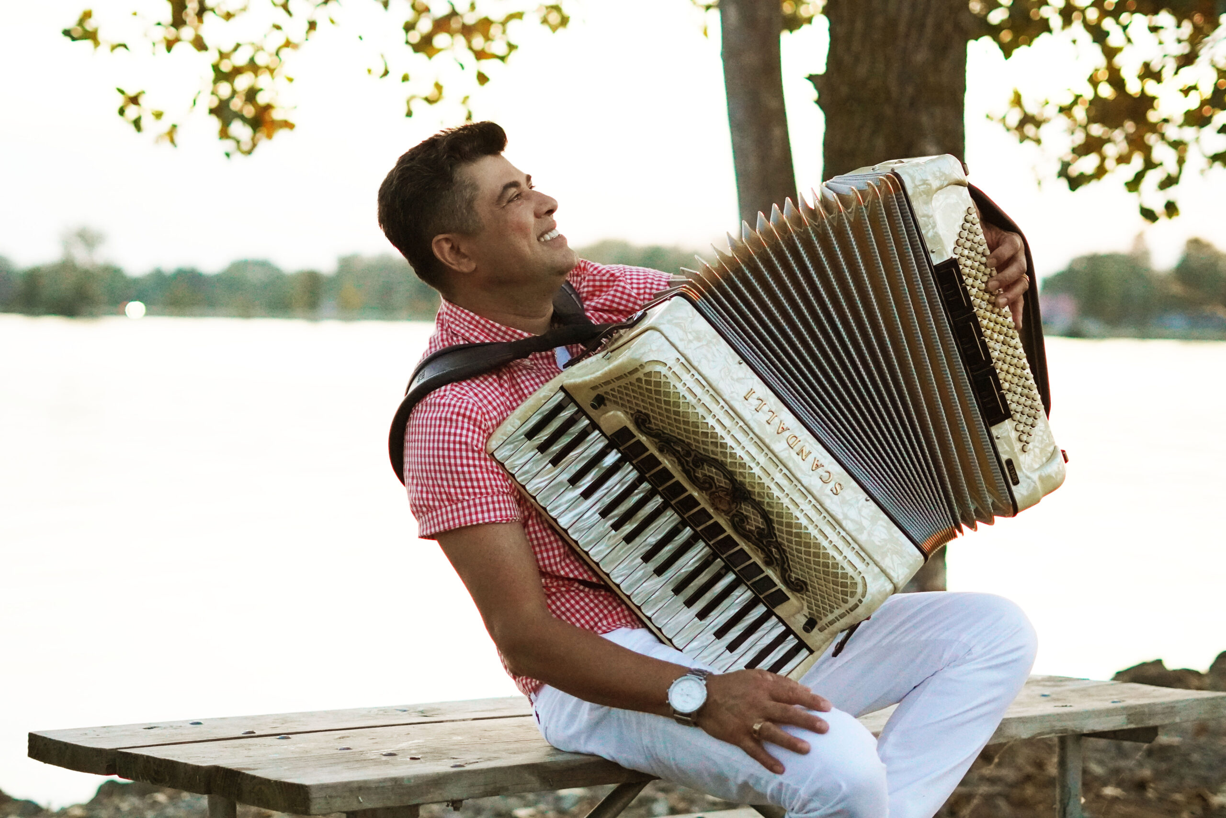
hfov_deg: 27.0
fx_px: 2554
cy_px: 409
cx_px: 613
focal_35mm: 75
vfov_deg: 18.2
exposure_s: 1/160
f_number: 2
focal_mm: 50
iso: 6400
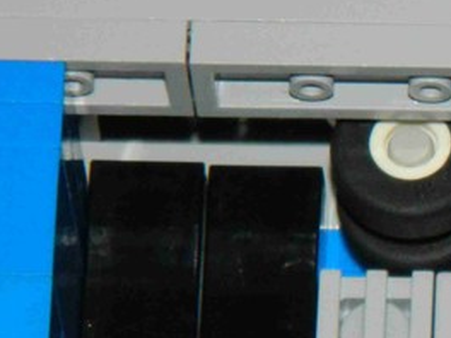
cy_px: 429
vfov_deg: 2.0
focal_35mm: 753
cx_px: 753
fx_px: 9811
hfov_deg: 2.6
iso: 200
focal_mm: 39.7
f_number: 5.4
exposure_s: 1/80
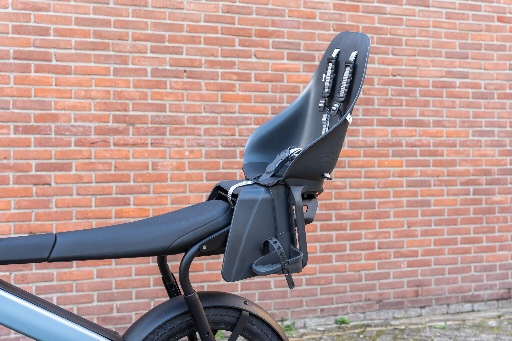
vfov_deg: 20.3
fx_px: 954
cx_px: 256
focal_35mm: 67
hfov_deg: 30.0
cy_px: 170
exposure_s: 1/125
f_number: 5.6
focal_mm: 67.1
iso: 1000
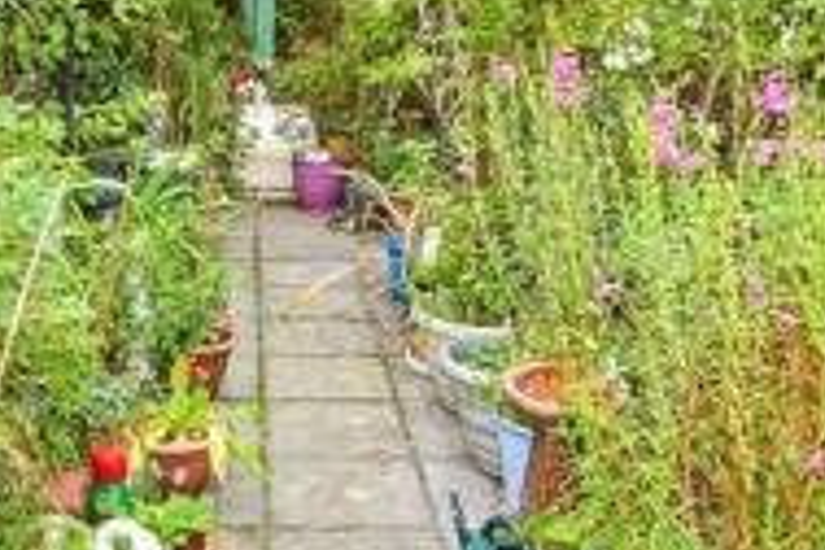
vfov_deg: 24.2
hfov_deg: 37.9
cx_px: 308
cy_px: -68
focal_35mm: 52
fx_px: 1192
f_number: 8
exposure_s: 1/40
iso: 400
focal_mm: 10
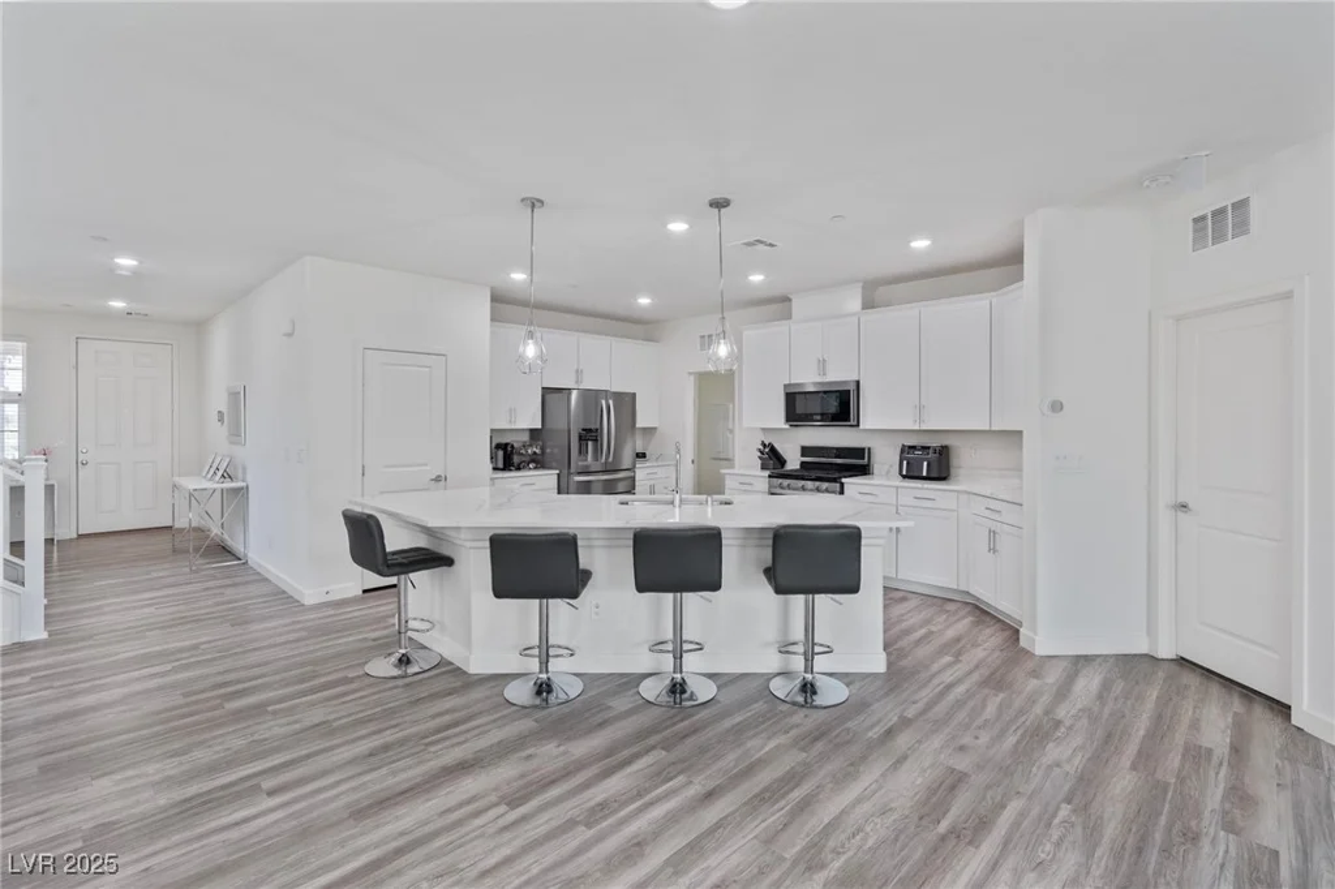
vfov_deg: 73.7
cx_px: 668
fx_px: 593
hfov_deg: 96.8
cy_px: 444
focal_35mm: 16
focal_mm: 16
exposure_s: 1/750
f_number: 6.3
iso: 3200
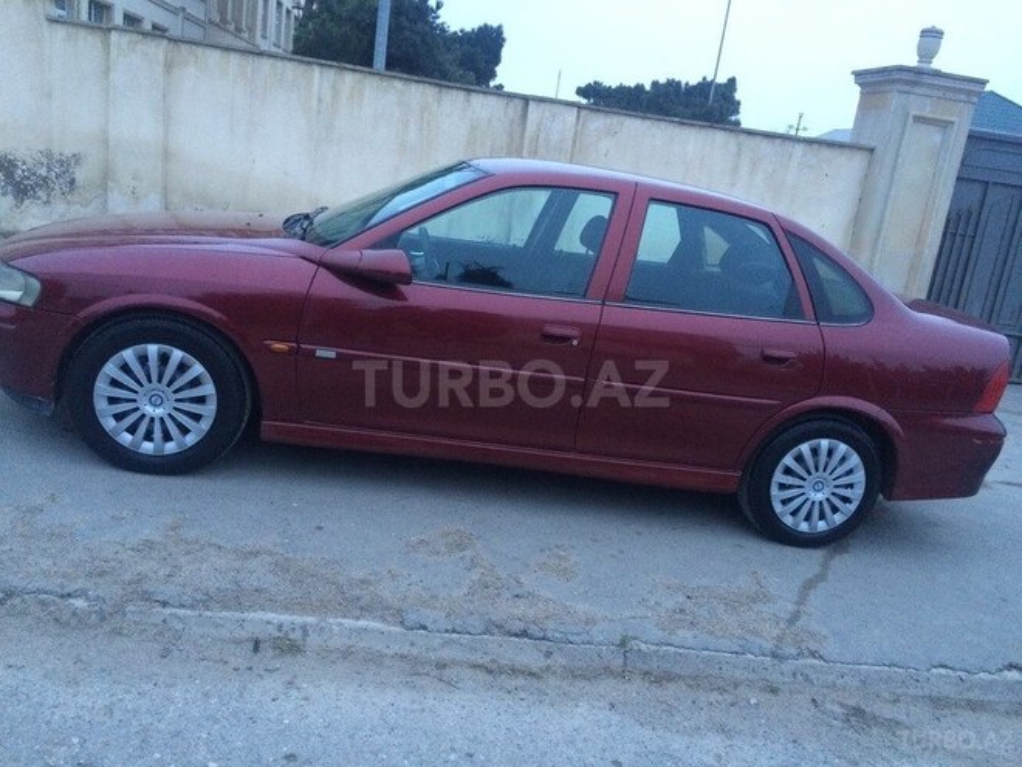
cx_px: 511
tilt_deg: -13.1
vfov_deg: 48.2
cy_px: 384
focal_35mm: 29
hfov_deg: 61.7
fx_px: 856
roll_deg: -6.2
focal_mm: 4.15
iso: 320
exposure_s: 1/33
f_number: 2.2
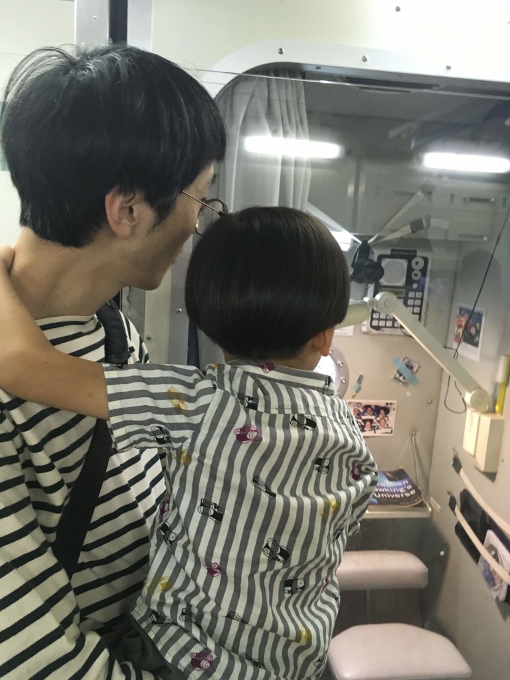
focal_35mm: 29
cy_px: 340
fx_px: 570
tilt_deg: -10.3
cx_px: 255
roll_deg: -0.6
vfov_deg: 61.7
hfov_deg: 48.2
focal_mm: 4.15
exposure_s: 1/30
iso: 160
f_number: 2.2
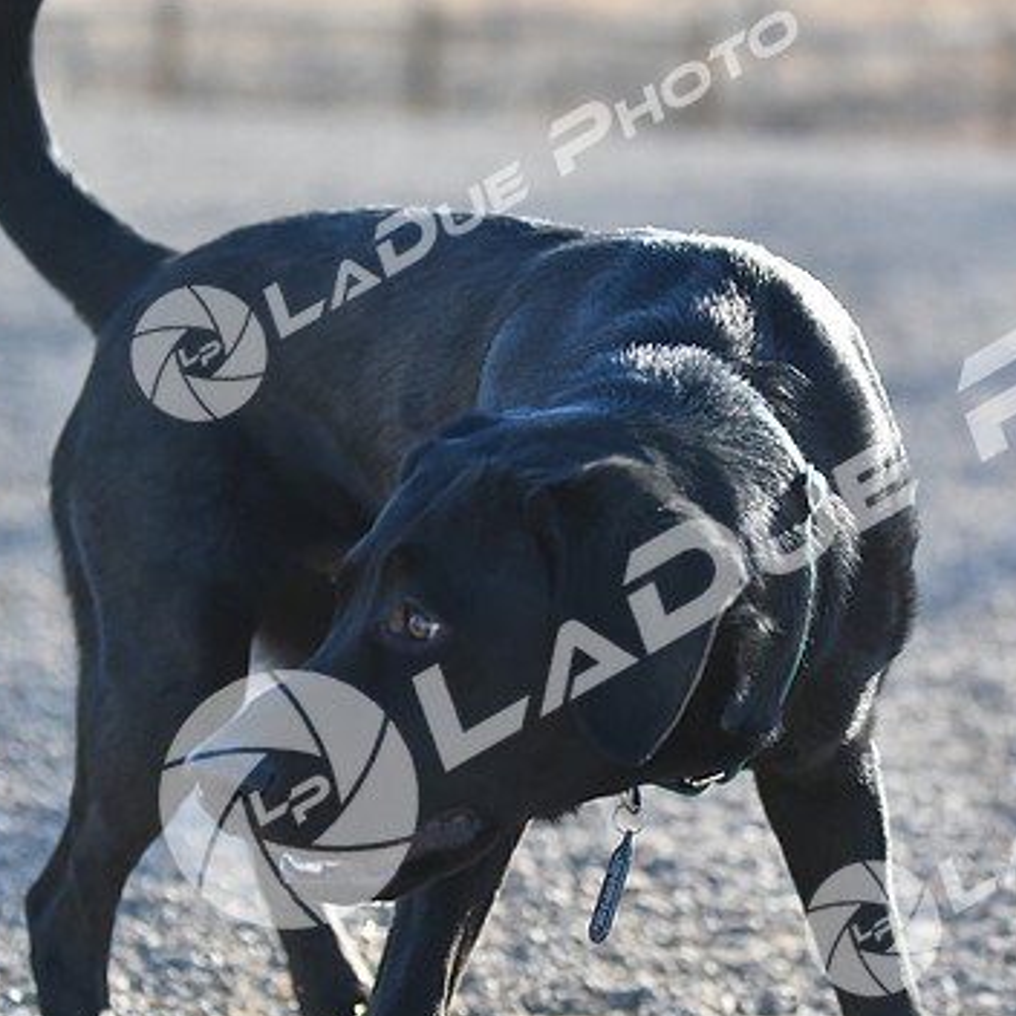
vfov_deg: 11.9
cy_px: 504
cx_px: 800
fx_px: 4881
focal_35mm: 147
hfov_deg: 11.8
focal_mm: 70
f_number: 2.8
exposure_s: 1/4000
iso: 640
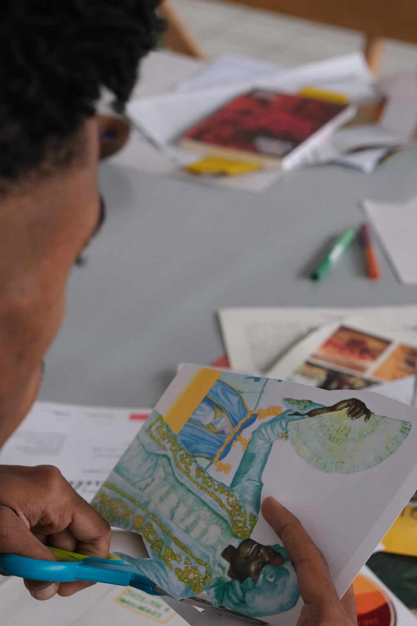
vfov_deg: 23.0
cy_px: 417
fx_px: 1529
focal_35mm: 88
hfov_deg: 15.5
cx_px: 162
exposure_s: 1/125
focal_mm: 35
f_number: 4
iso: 640
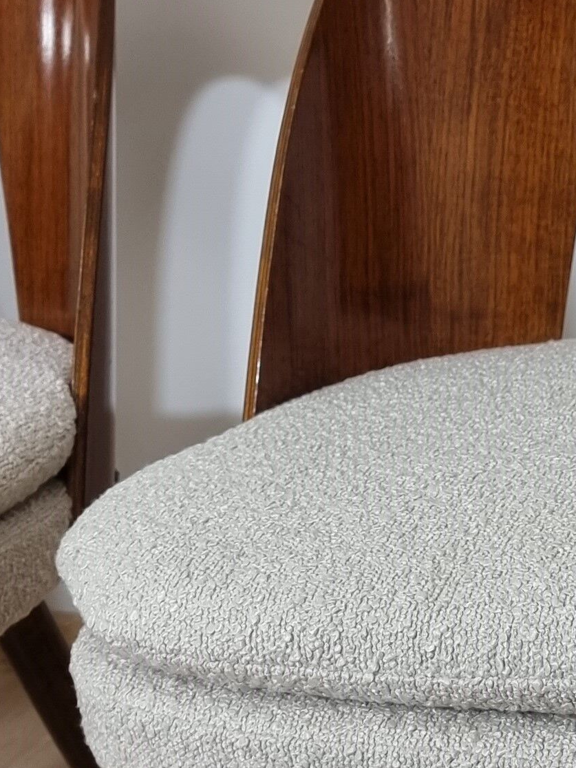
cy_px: 456
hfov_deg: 16.5
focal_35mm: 86
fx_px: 1908
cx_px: 688
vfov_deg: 22.7
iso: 80
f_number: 1.8
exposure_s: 1/100
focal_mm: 6.7
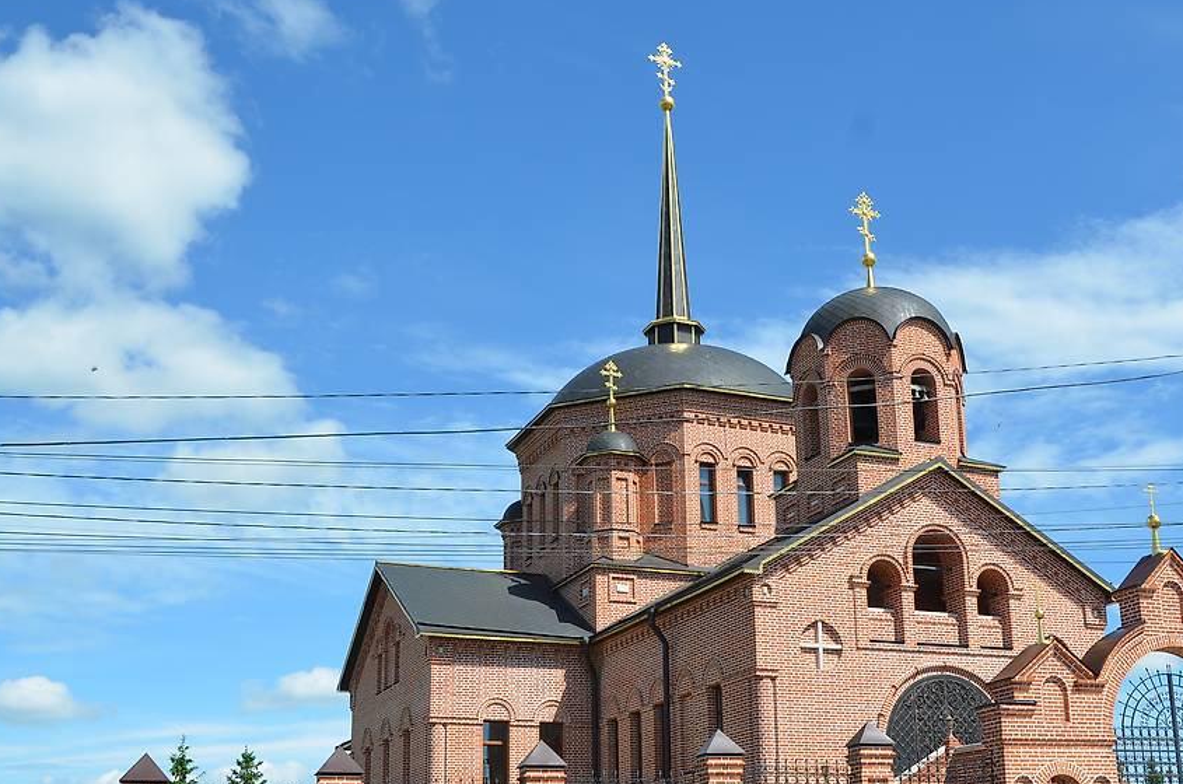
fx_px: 1466
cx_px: 666
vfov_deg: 29.8
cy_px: 496
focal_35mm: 45
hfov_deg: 43.8
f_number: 9
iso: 100
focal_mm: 21
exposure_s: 1/320
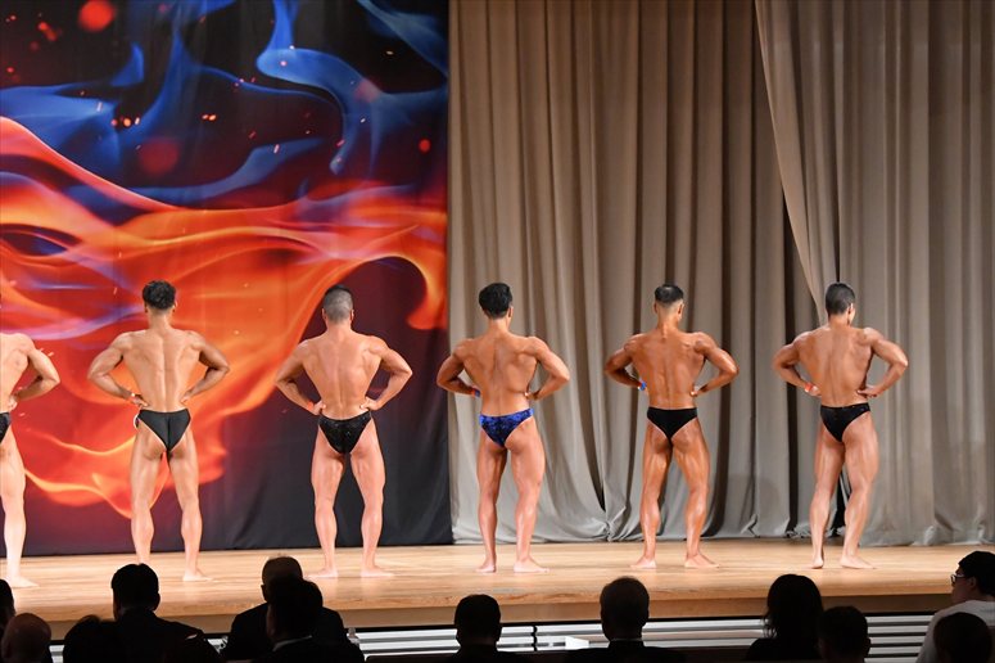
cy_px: 332
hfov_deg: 16.1
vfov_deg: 10.8
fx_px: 3508
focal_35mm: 127
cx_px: 498
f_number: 5.6
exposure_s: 1/400
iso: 7200
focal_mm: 85
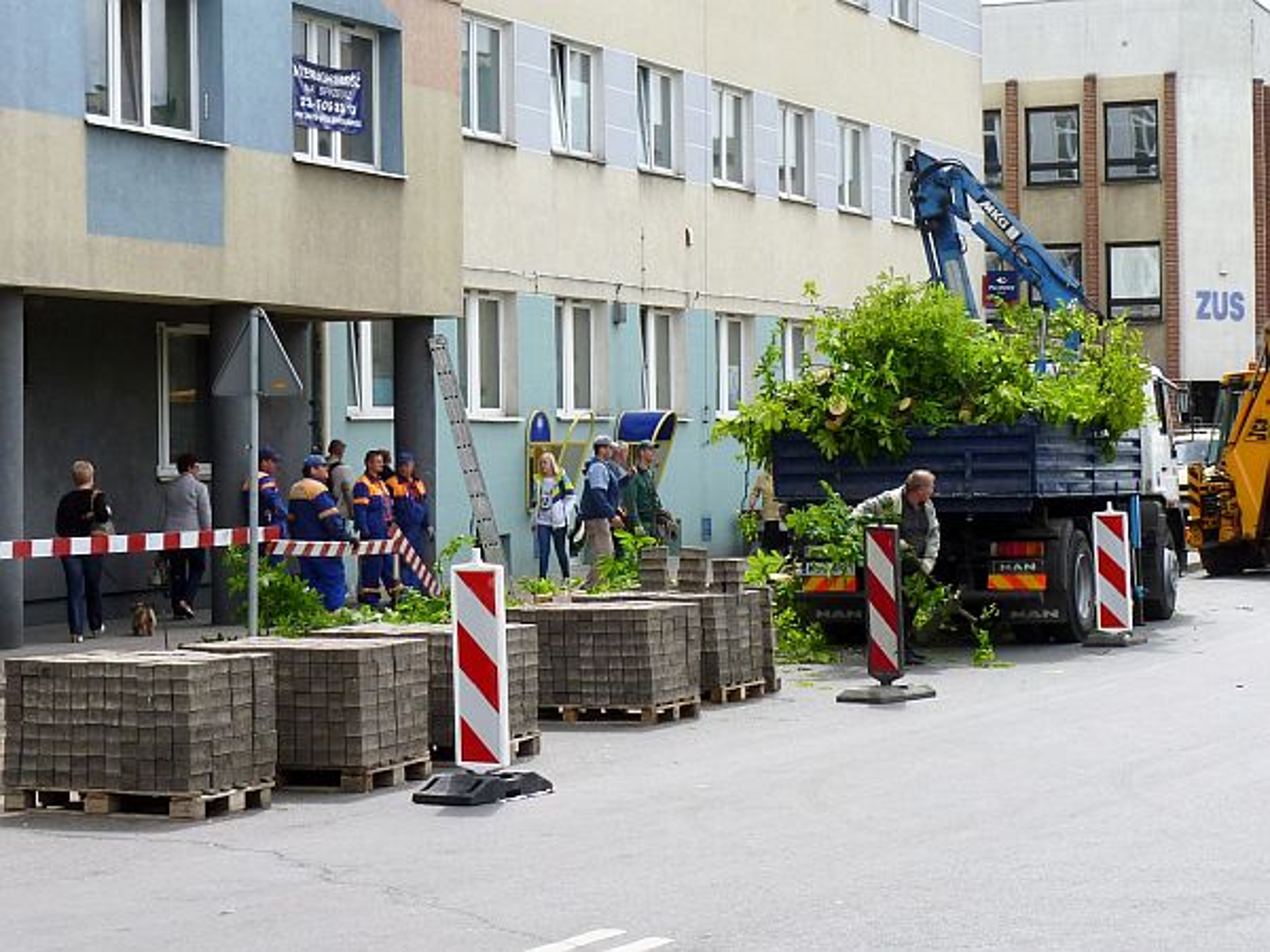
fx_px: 2165
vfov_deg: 24.8
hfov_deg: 32.7
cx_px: 635
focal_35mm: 59
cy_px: 476
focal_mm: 10.4
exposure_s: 1/250
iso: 80
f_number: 5.6
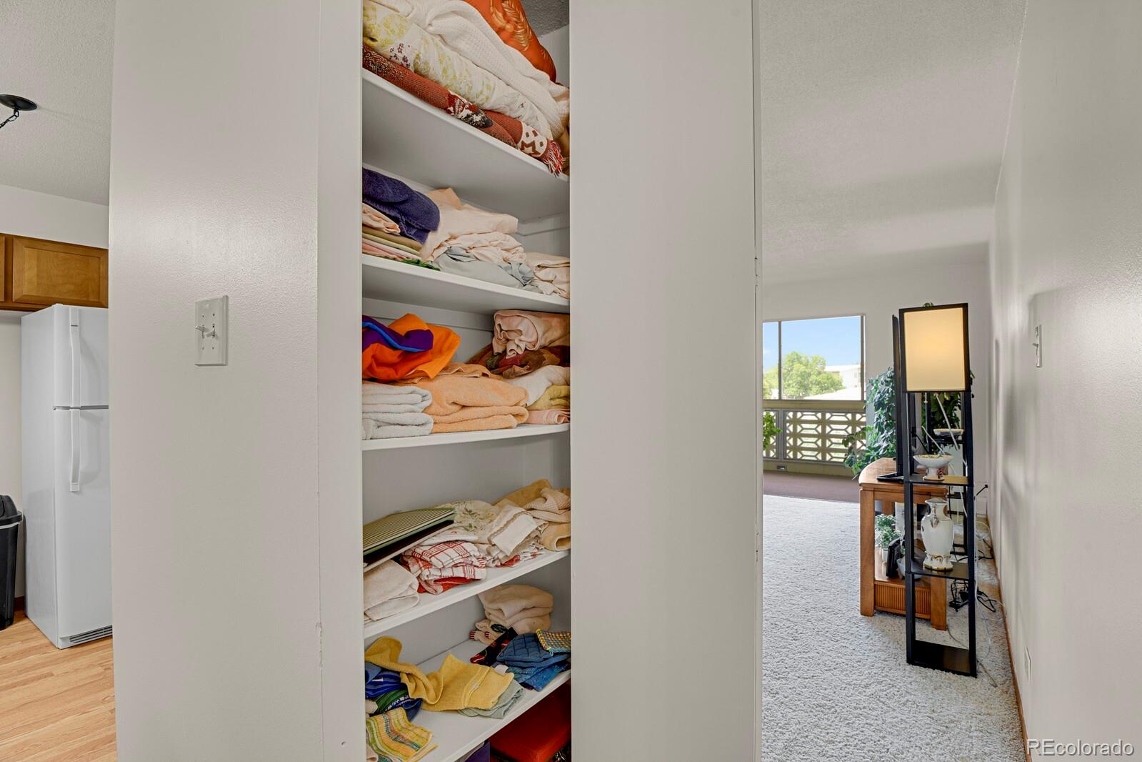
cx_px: 571
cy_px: 381
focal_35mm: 17
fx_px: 539
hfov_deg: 93.3
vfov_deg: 70.4
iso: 250
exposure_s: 2
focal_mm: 17
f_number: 8
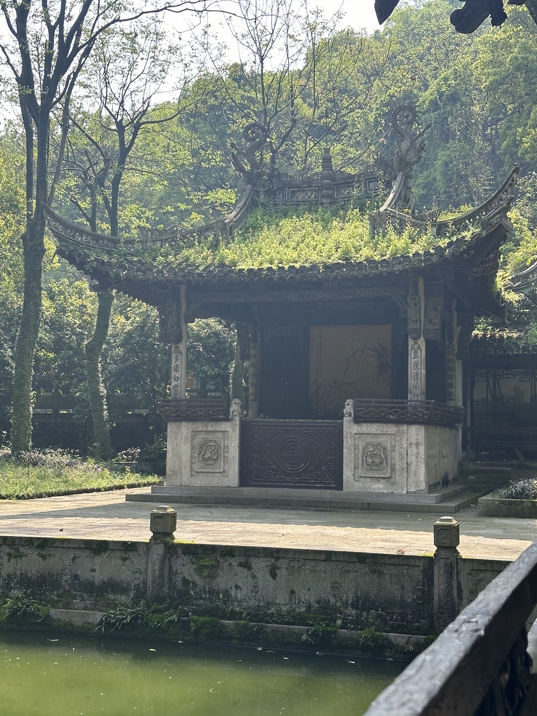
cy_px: 351
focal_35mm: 49
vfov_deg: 38.9
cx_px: 268
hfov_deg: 29.7
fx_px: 1014
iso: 64
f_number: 1.78
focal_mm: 6.86
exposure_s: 1/887
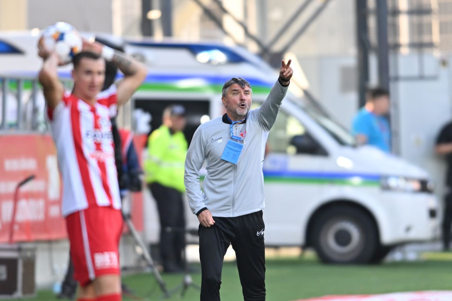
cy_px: 150
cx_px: 226
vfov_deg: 2.3
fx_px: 7533
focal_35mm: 600
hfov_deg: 3.4
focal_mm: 400
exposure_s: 1/1600
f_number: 2.8
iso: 800
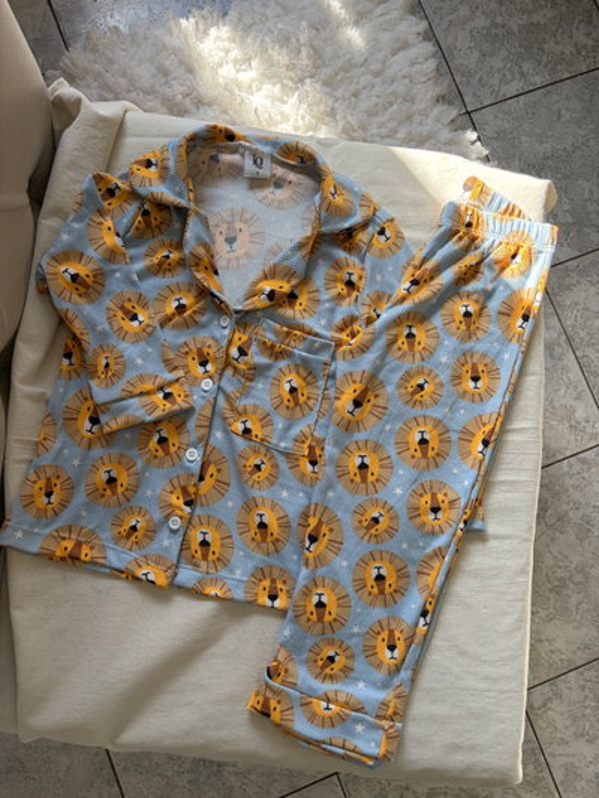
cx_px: 300
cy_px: 399
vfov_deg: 67.3
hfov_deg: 53.1
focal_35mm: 26
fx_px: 600
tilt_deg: -81.5
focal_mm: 5.96
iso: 64
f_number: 1.6
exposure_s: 1/386
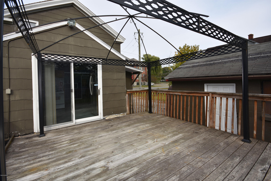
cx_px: 136
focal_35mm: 15
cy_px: 90
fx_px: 113
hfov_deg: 100.4
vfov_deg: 77.3
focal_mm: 10
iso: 100
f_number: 7.1
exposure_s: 1/200
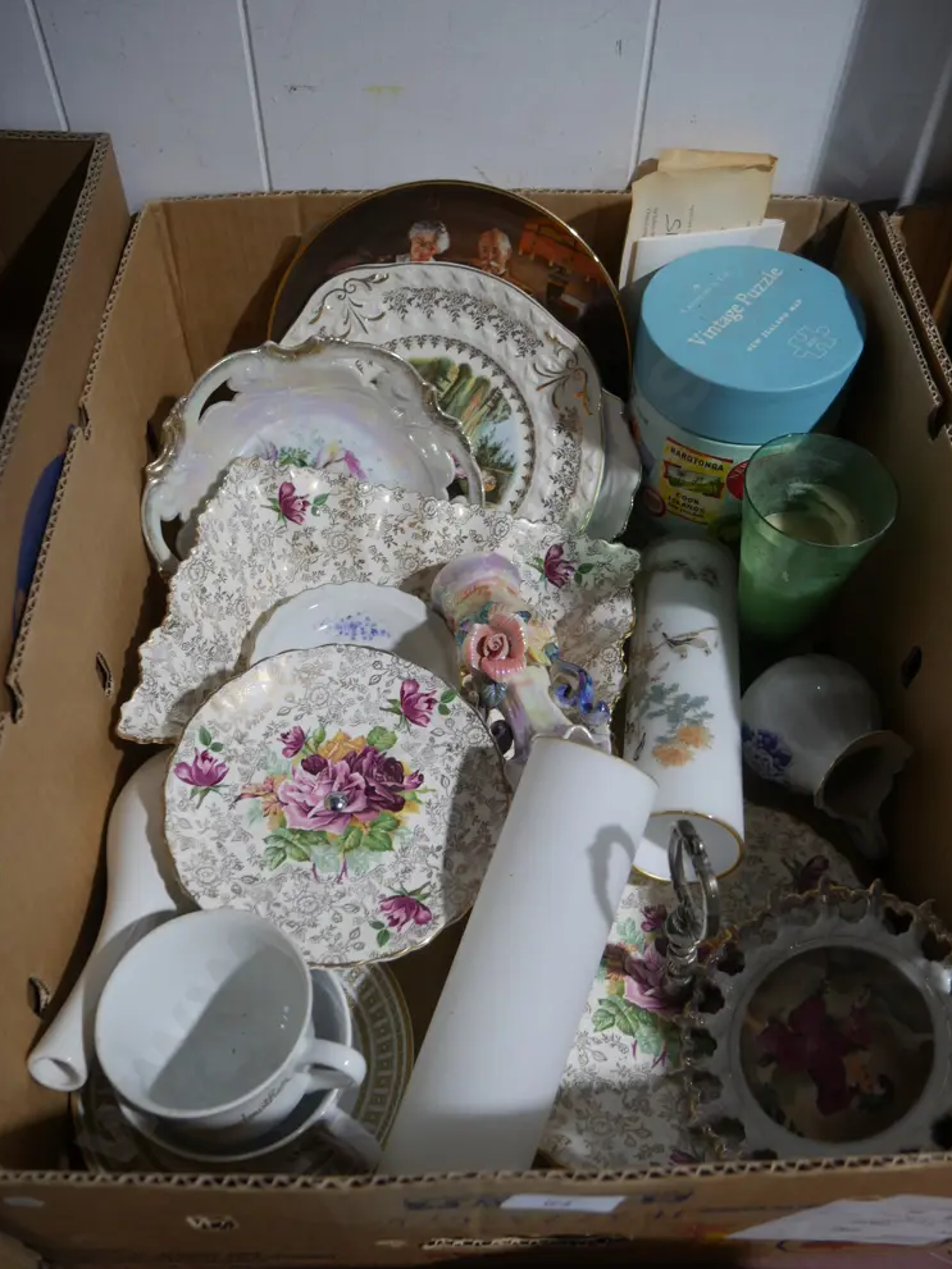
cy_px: 636
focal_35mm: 31
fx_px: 1137
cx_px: 487
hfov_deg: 45.4
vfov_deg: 58.4
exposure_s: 1/60
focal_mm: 15
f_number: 3.6
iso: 400
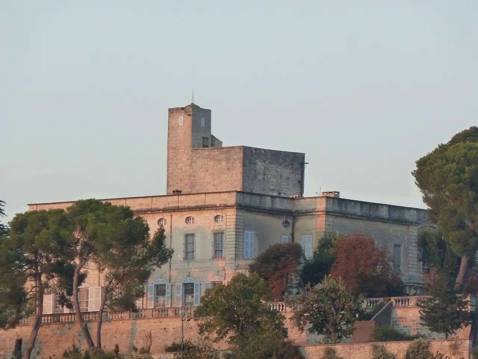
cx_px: 239
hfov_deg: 5.4
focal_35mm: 364
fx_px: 5026
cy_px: 180
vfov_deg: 4.1
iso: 400
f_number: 4.9
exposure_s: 1/125
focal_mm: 49.2
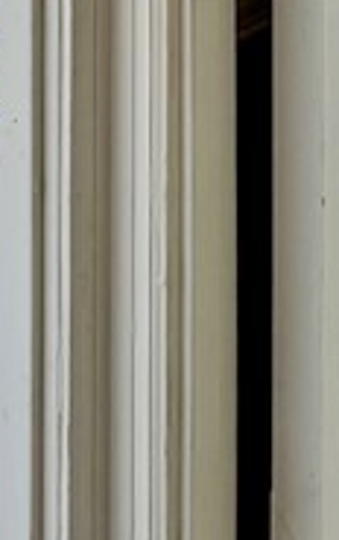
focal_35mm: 152
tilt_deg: -1.8
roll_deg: -2.2
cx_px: 145
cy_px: -464
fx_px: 2242
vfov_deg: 12.4
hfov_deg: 8.6
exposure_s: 1/120
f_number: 1.6
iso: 64
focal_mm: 5.96
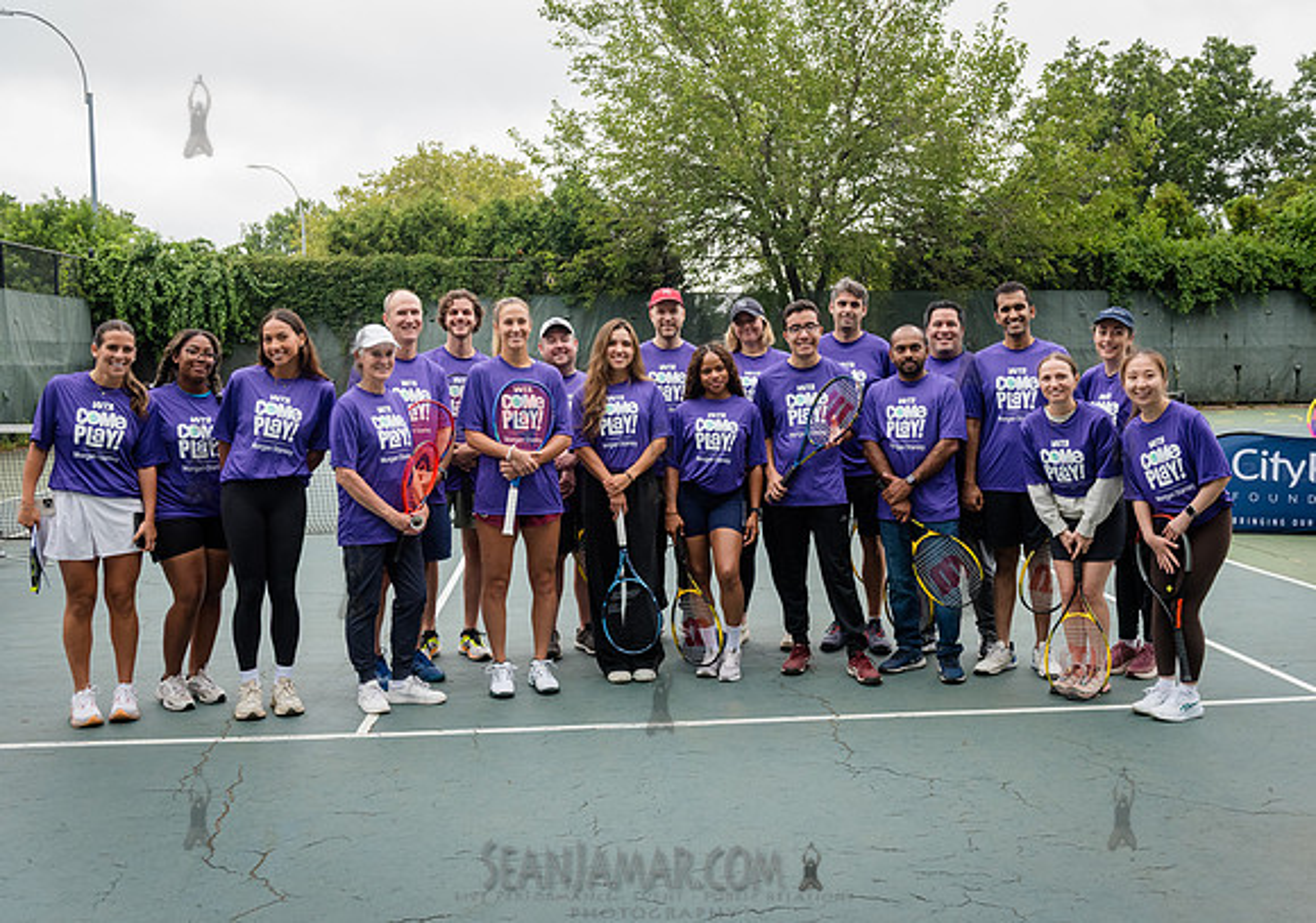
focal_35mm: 35
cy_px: 461
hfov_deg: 53.1
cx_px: 692
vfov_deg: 38.7
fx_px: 1315
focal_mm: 34
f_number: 4.5
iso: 1600
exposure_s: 1/1250
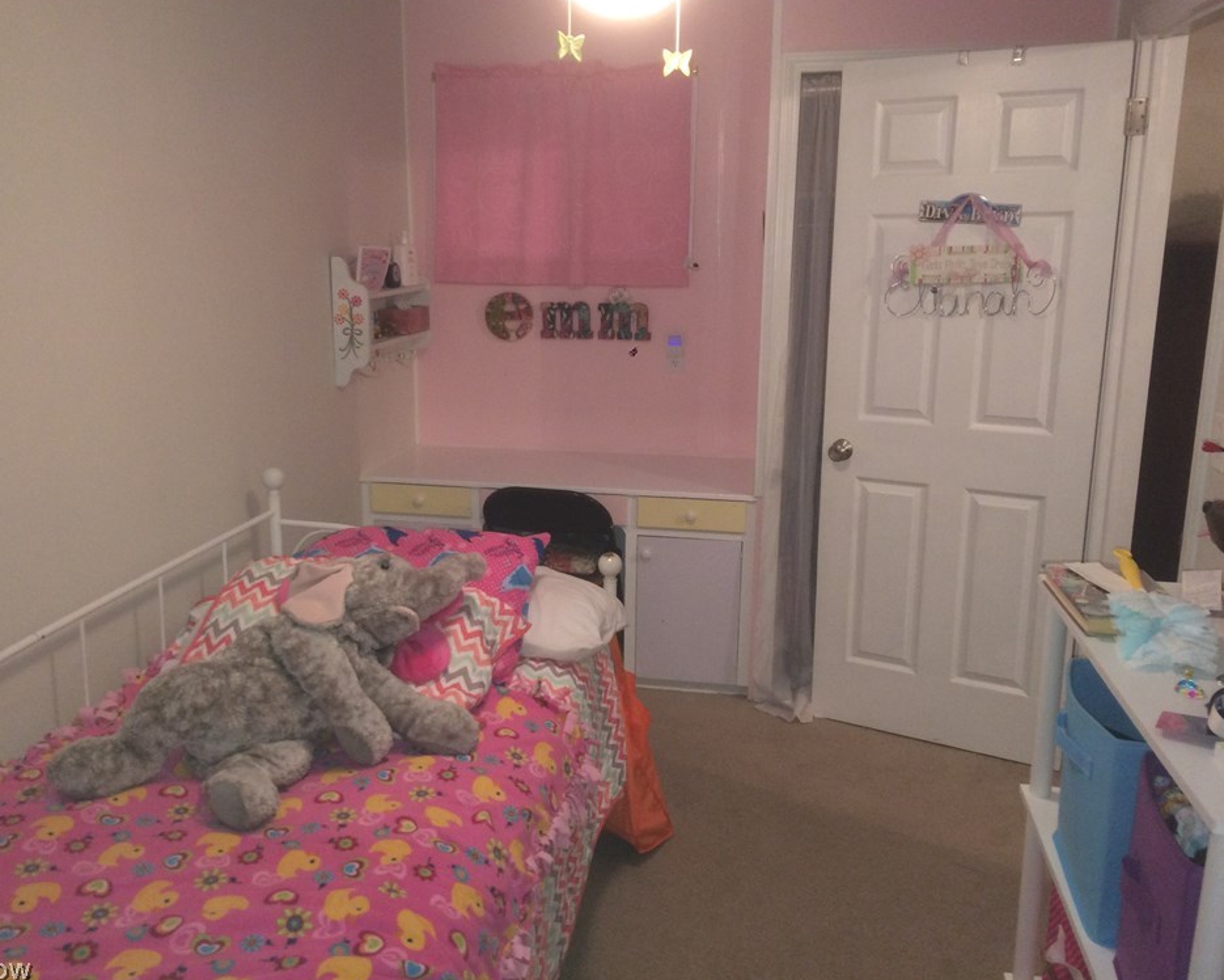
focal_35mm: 31
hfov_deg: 57.1
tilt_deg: -14.2
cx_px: 566
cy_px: 487
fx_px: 1123
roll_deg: +0.2
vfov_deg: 47.1
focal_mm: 4.15
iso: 125
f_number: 2.2
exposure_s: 1/24
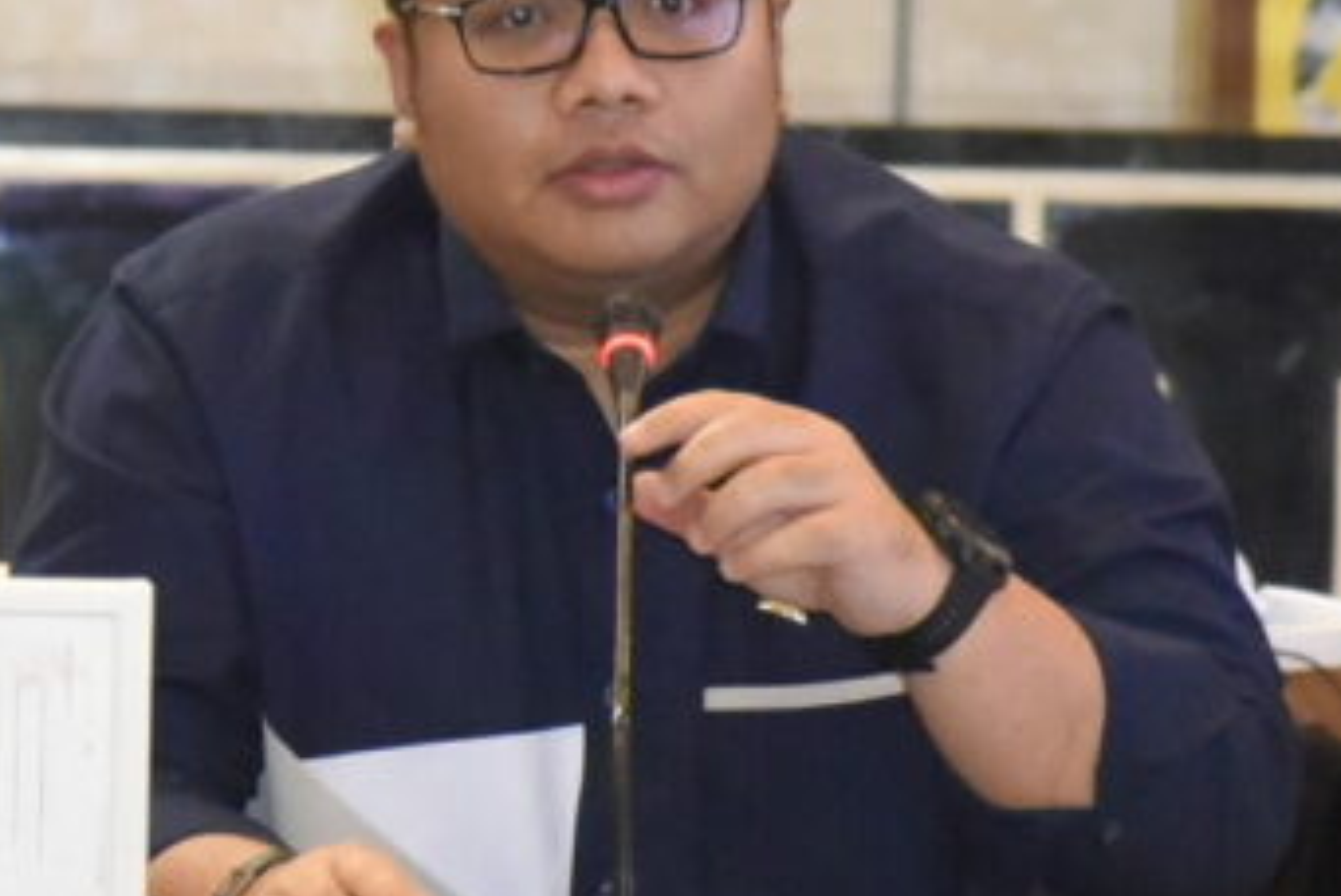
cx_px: 142
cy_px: 373
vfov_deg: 5.1
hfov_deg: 7.6
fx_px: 10066
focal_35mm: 270
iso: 12800
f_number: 5
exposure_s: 1/200
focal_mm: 120
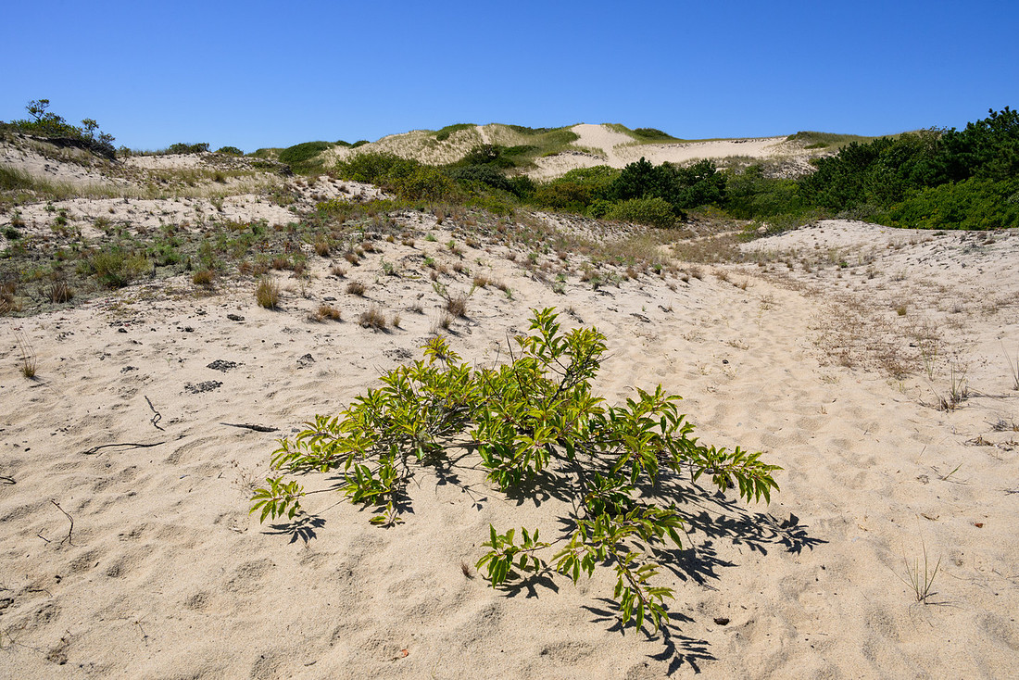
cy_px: 340
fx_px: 694
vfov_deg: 52.2
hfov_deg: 72.6
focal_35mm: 25
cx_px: 509
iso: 400
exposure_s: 1/640
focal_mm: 24
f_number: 14
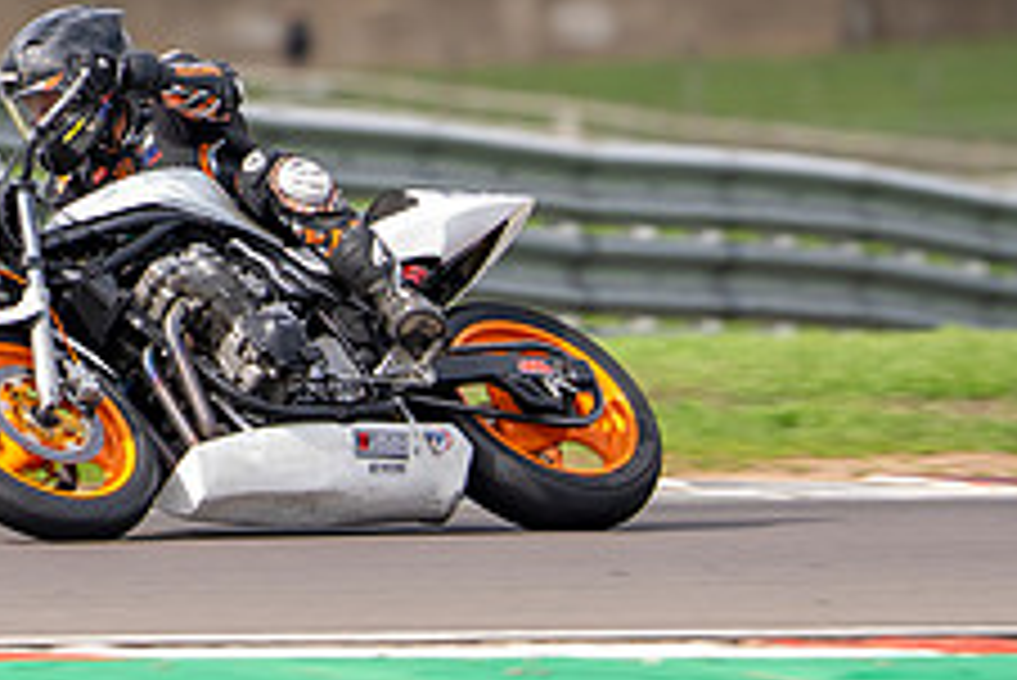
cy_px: -138
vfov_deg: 1.5
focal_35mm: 923
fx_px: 26090
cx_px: 23
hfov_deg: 2.2
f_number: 4.5
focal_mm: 326
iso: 125
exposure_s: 1/500
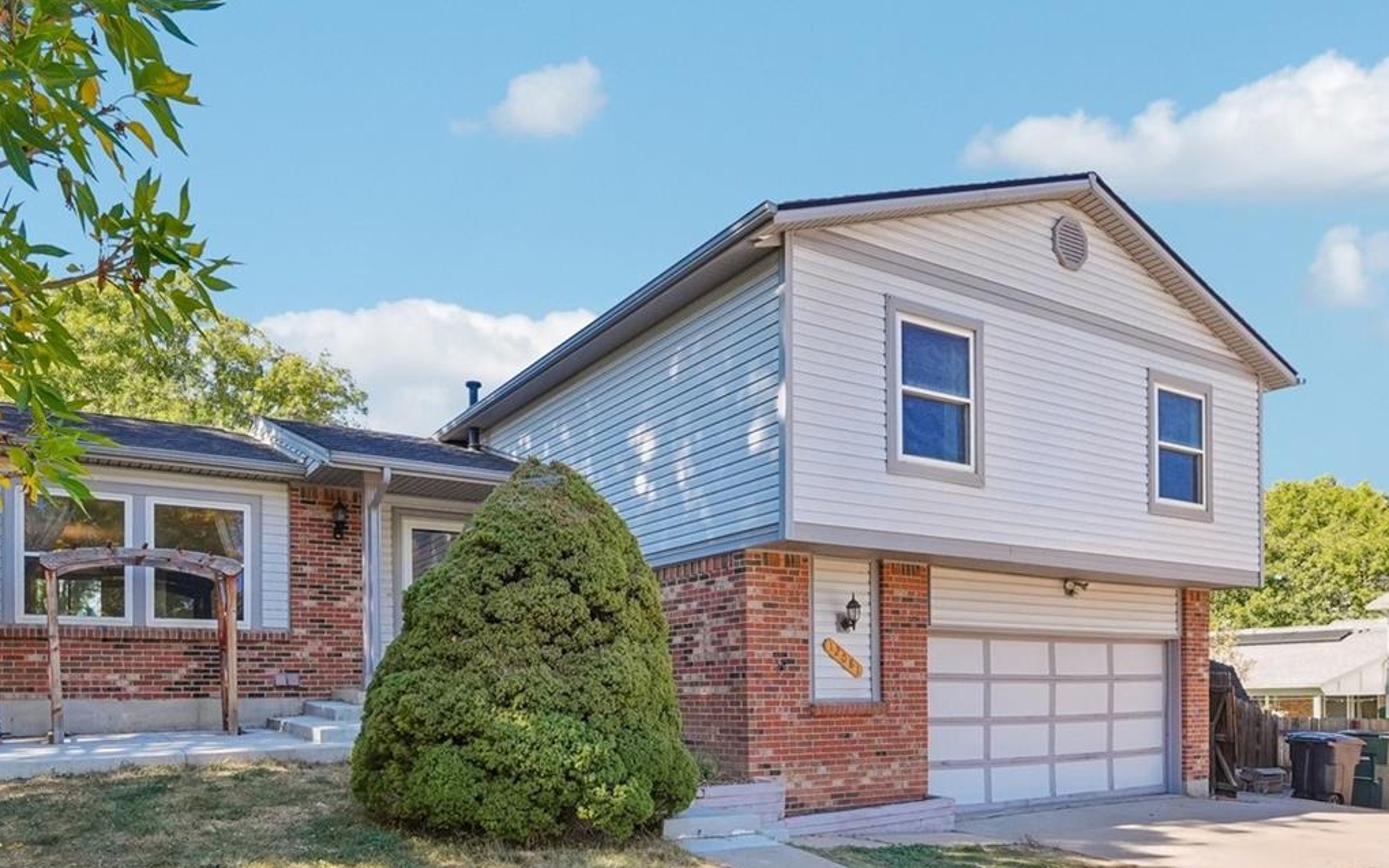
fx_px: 909
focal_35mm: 24
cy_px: 564
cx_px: 637
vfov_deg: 50.3
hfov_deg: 74.6
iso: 800
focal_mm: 10
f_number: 8
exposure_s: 1/200
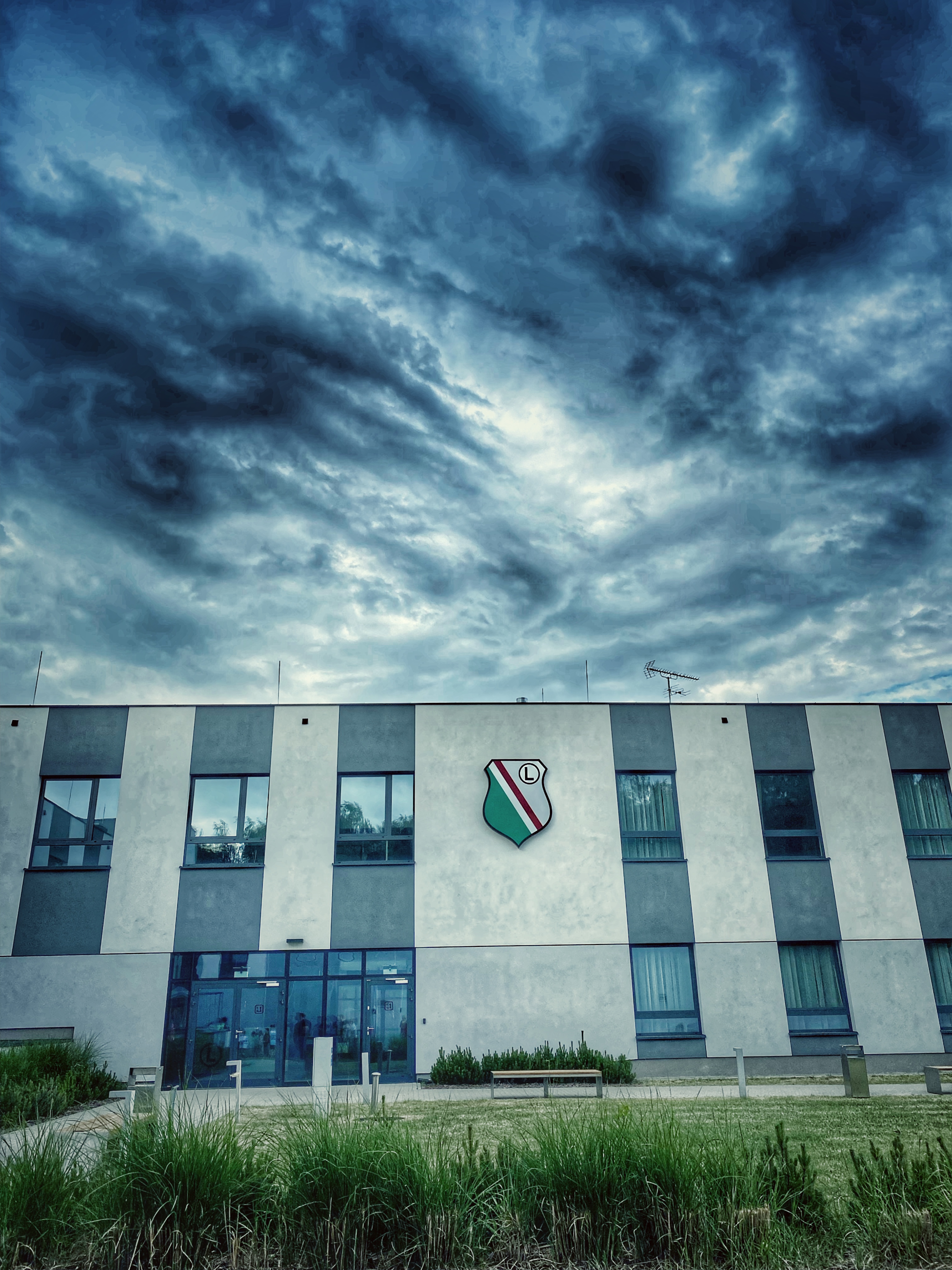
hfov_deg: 53.1
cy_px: 635
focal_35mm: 26
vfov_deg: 67.3
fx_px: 953
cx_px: 476
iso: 32
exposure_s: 1/934
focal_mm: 4.25
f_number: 1.8
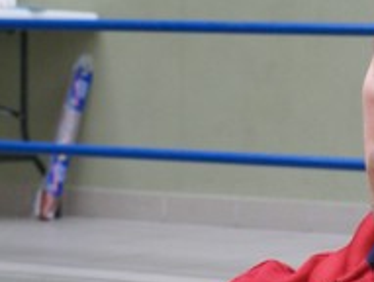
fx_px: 2000
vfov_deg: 8.1
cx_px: 325
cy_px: 219
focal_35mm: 185
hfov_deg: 10.6
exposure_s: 1/60
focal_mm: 35
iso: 500
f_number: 5.6
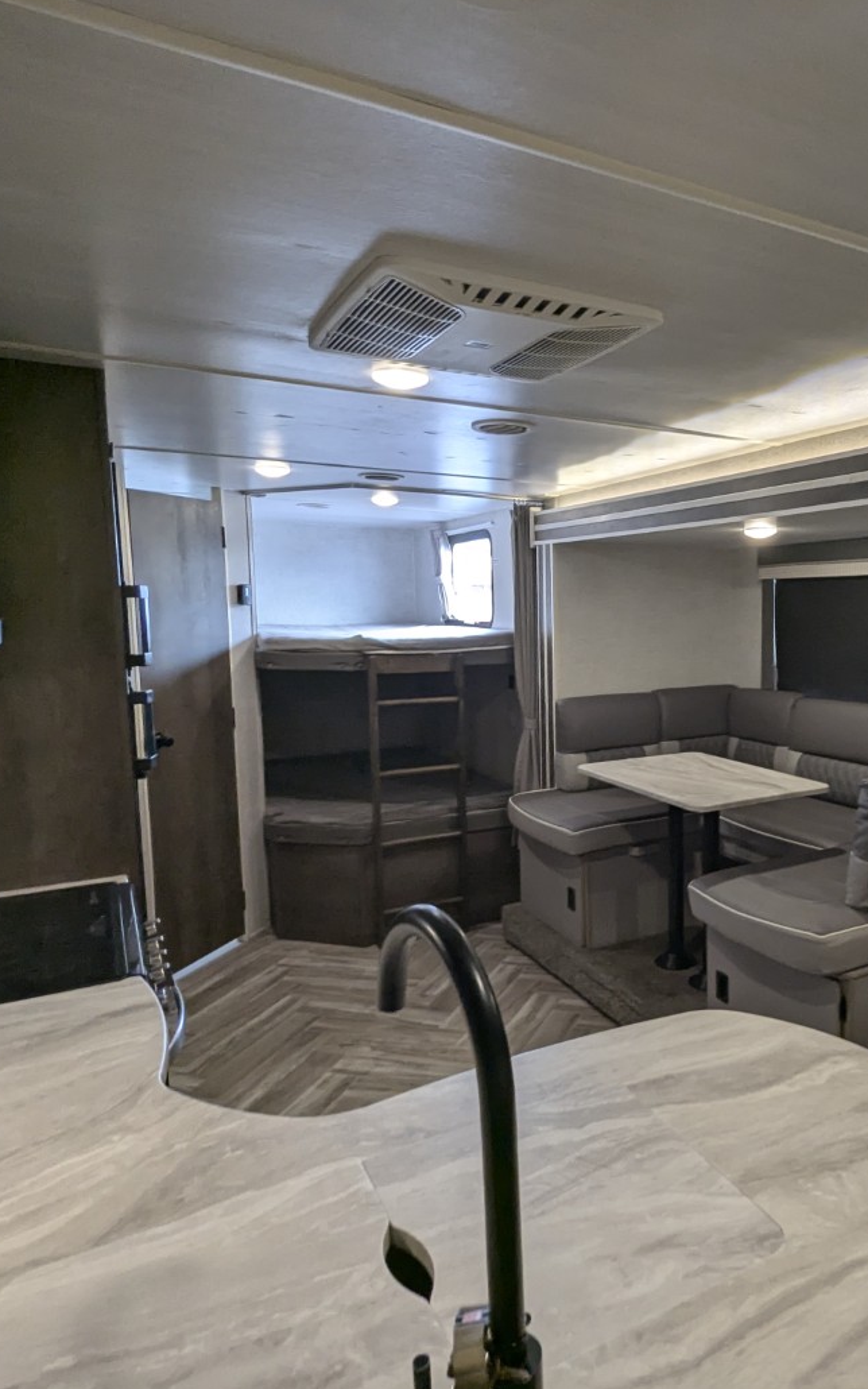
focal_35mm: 23
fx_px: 870
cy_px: 701
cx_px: 664
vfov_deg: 77.1
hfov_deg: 50.5
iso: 90
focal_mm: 2.35
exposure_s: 1/50
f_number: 2.2
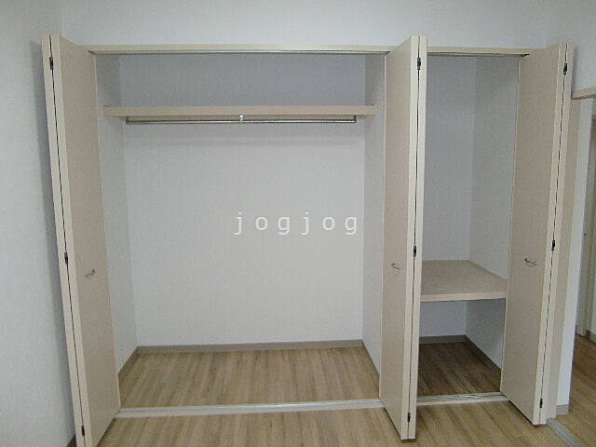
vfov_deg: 49.7
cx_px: 298
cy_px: 224
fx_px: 482
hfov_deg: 63.4
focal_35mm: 28
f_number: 2.6
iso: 200
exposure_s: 1/60
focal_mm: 4.9
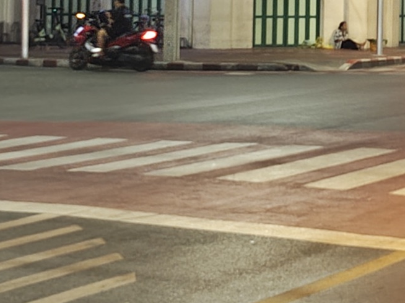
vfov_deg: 9.5
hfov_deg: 12.7
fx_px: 1789
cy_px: -110
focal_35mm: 153
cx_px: 443
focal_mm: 5.56
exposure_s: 1/33.3
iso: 1738
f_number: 1.88
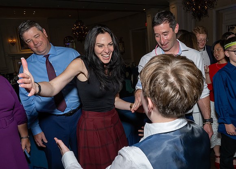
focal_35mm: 27
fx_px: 179
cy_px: 83
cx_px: 127
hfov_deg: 66.7
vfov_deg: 50.4
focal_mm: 17
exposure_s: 1/250
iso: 1000
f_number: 8
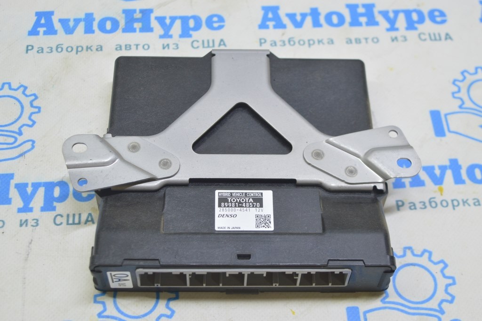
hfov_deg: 33.4
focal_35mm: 60
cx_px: 241
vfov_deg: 22.6
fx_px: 803
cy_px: 160
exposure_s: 1/20
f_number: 5.6
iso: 400
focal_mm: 40
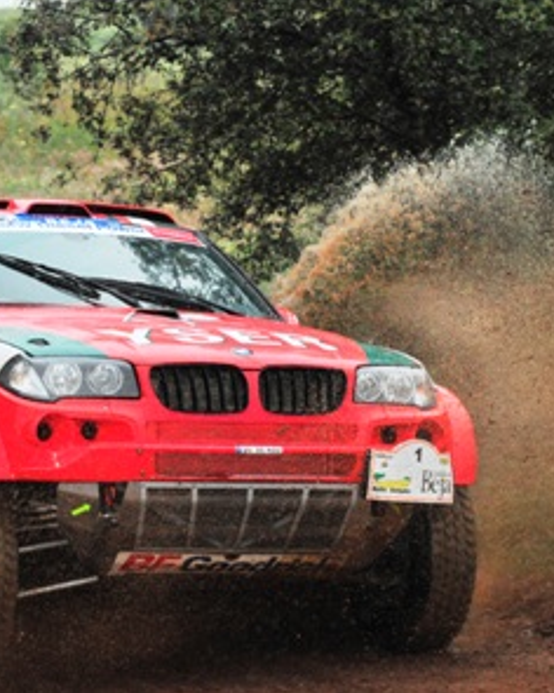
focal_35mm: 150
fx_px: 3074
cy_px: 344
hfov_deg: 10.3
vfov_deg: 12.9
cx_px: 157
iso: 800
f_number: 4.5
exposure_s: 1/1000
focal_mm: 70
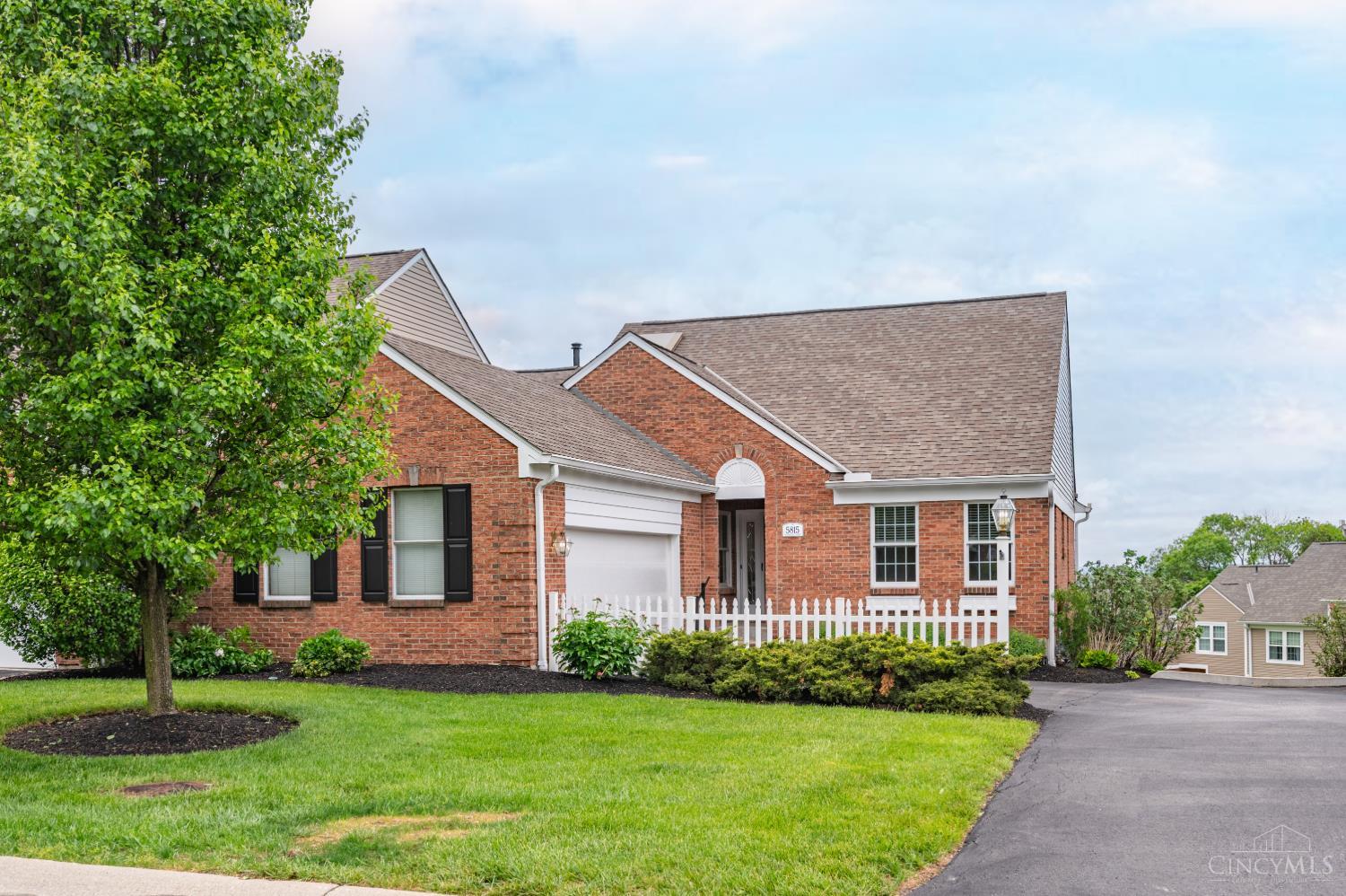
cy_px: 448
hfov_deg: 62.0
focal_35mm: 30
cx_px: 673
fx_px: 1121
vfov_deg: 43.6
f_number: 5.6
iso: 320
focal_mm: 30
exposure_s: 1/8000
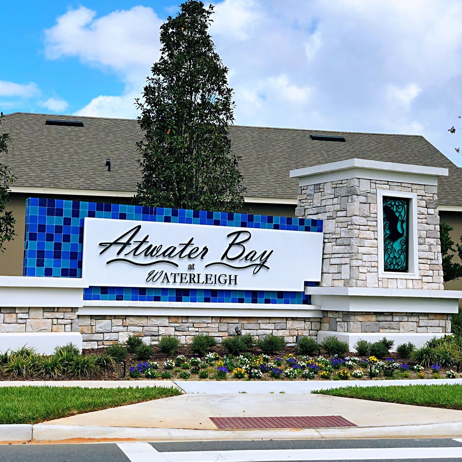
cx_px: 256
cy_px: 231
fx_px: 936
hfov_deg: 27.7
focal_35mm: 62
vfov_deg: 27.7
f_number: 2.4
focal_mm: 6
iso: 16
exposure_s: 1/979
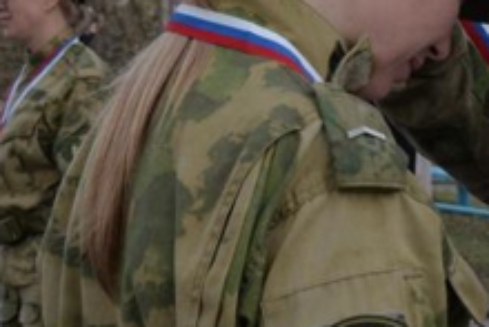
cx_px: 519
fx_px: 1848
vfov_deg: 10.0
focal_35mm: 136
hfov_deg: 14.8
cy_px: 9
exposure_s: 1/400
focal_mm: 40
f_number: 10
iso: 640
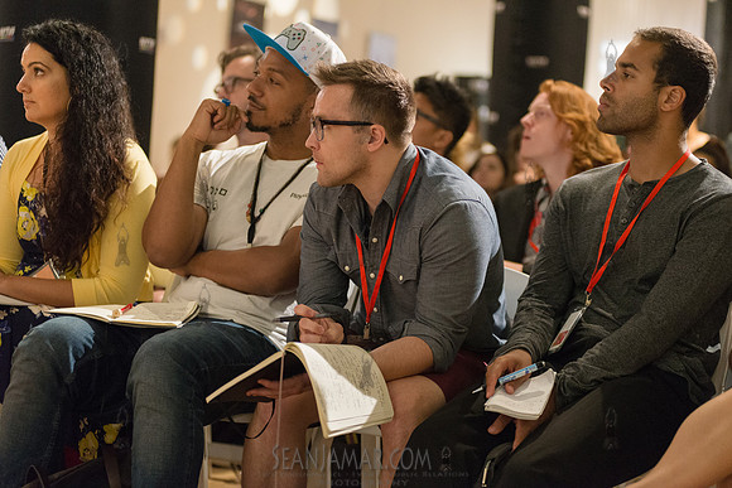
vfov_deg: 17.1
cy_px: 244
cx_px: 366
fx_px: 1627
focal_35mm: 80
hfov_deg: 25.4
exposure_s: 1/200
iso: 4000
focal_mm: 80
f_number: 2.8
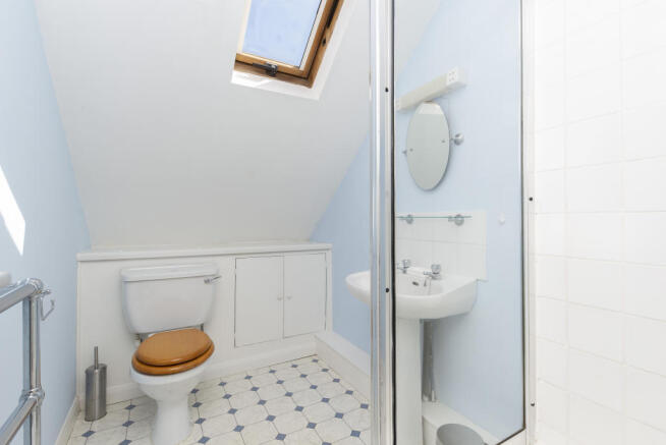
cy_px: 222
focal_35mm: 17
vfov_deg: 70.5
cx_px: 333
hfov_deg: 93.2
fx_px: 315
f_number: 8
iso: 200
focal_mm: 17
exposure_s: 1/200
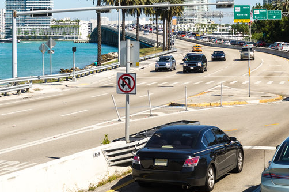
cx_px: 67
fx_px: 689
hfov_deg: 23.4
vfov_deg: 15.6
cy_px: 2
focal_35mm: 86
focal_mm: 24
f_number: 6.3
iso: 100
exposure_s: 1/500
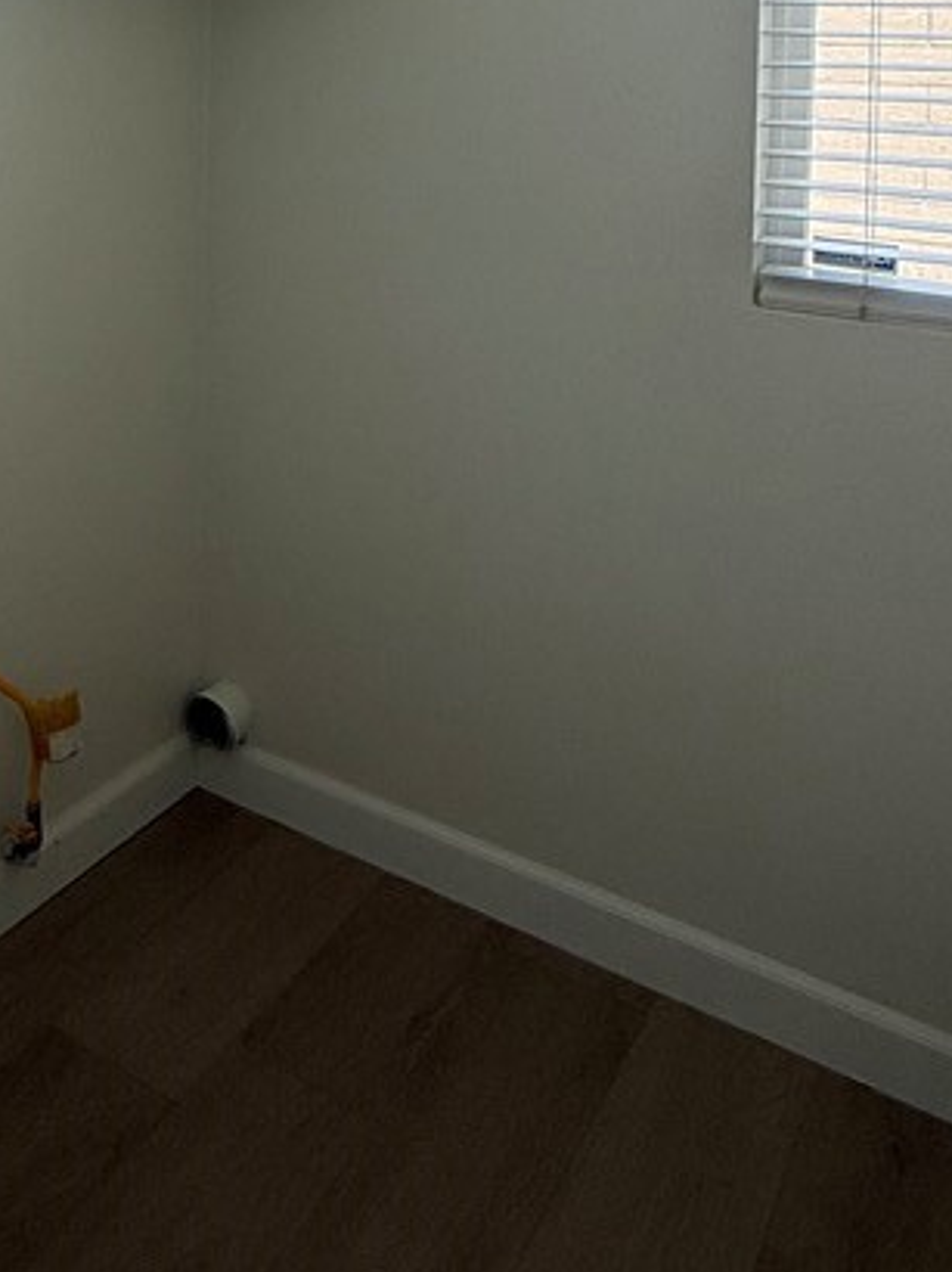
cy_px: 56
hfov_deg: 40.3
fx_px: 1285
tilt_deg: -0.5
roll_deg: -1.4
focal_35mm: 35
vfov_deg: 45.9
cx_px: 335
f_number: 2.2
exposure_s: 1/99
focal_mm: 2.22
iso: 50
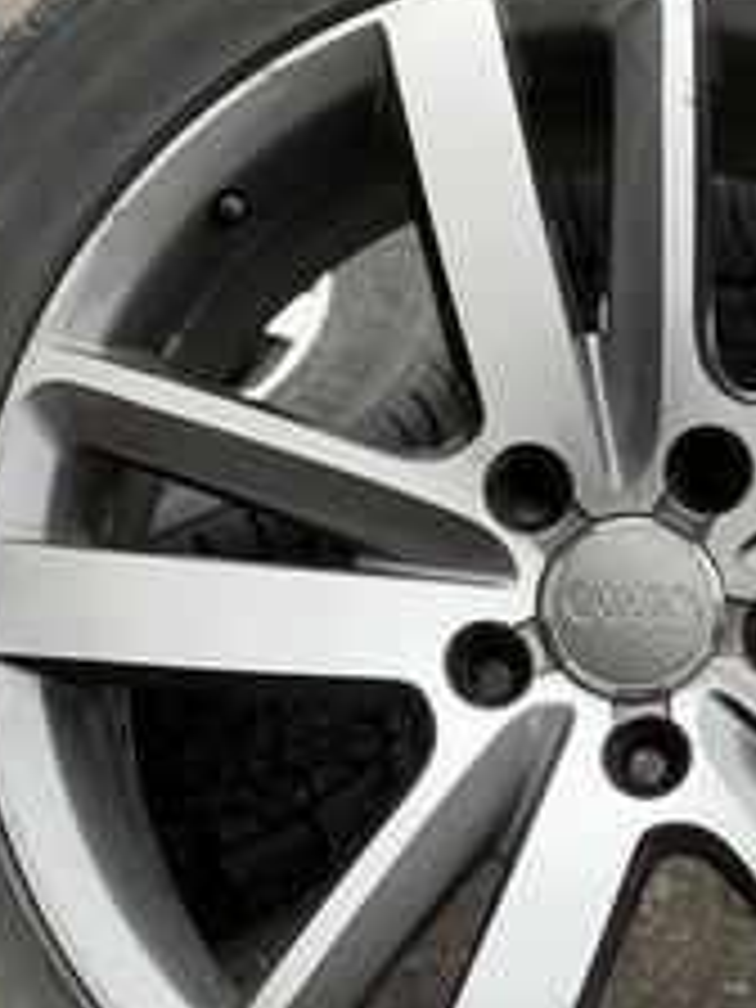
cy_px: 662
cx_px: 632
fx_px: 3116
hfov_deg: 13.7
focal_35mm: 107
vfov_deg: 18.3
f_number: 1.78
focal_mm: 6.76
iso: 80
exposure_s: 1/274
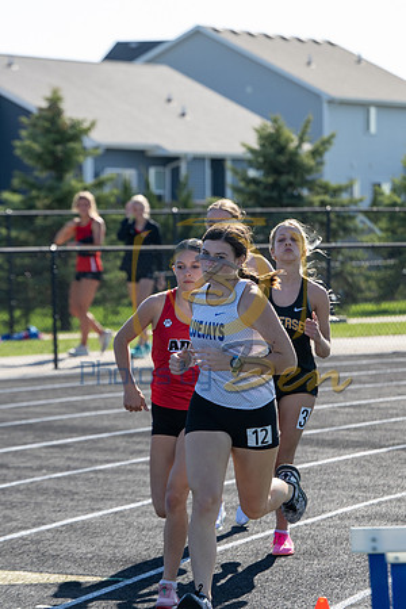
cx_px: 203
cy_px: 304
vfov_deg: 13.1
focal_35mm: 157
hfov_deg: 8.7
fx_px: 2656
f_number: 4
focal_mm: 105
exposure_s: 1/1000
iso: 200
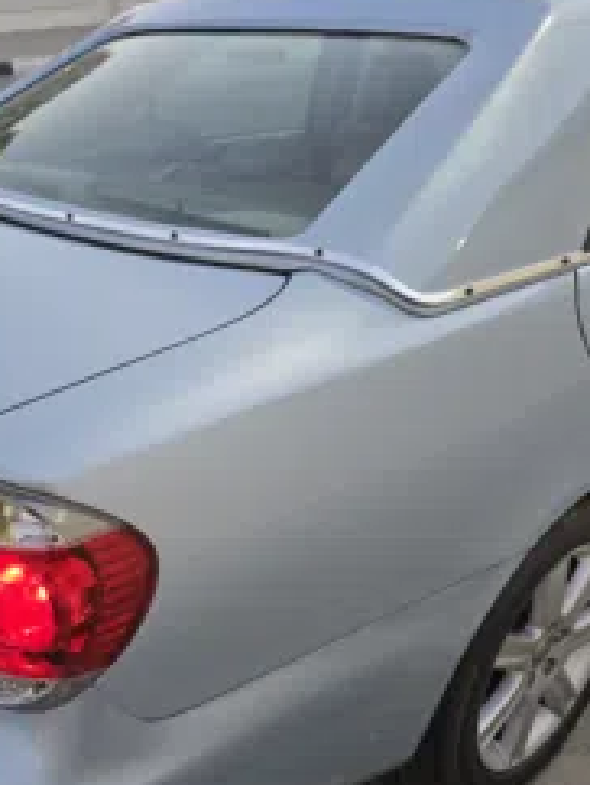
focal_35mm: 38
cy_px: 444
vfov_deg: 48.8
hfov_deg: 37.6
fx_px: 862
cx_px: 233
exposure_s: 1/100
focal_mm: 6.3
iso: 250
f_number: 1.7
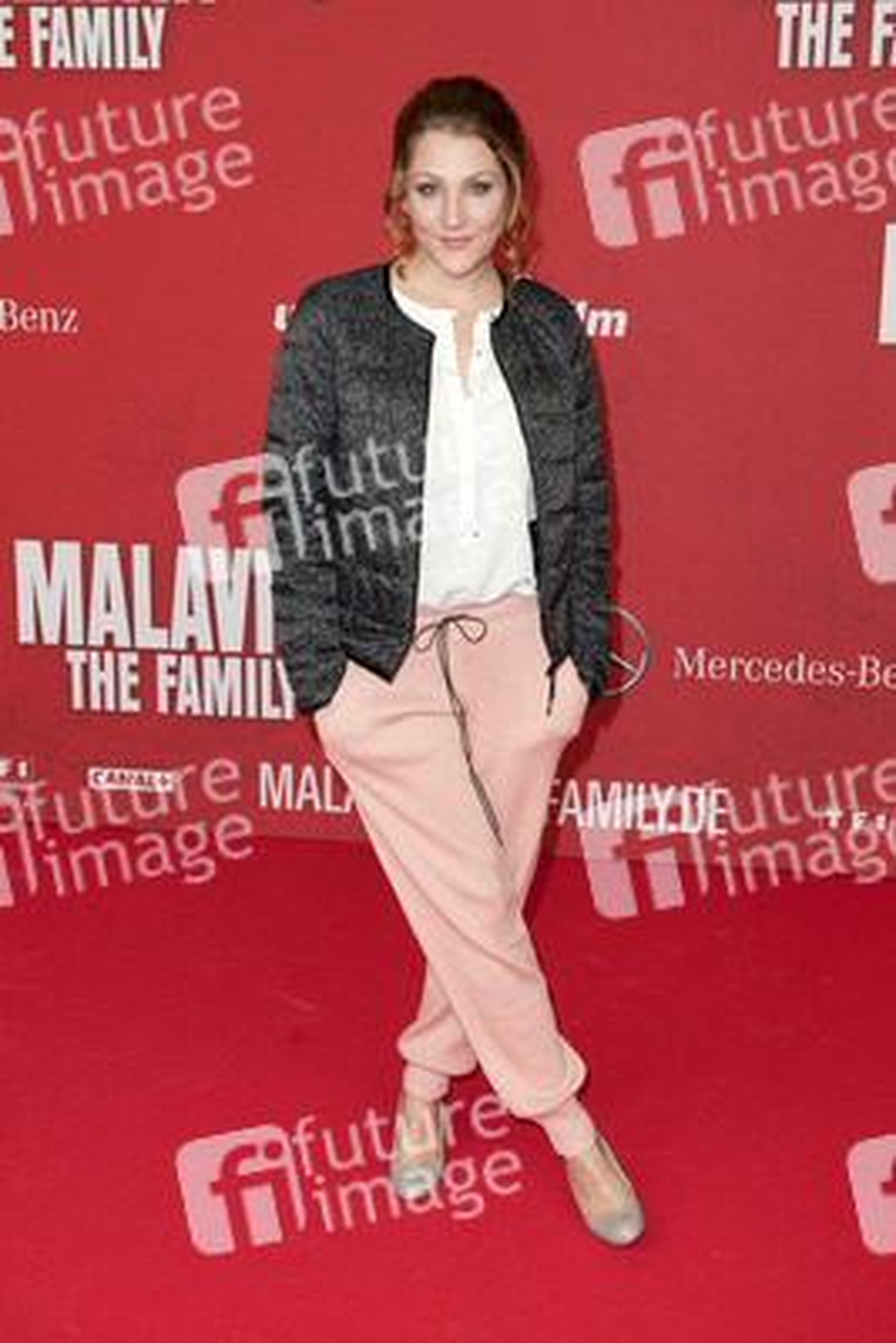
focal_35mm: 50
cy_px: 672
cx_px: 448
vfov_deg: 39.6
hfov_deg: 27.0
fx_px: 1865
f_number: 5.6
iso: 800
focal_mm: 50
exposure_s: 1/250
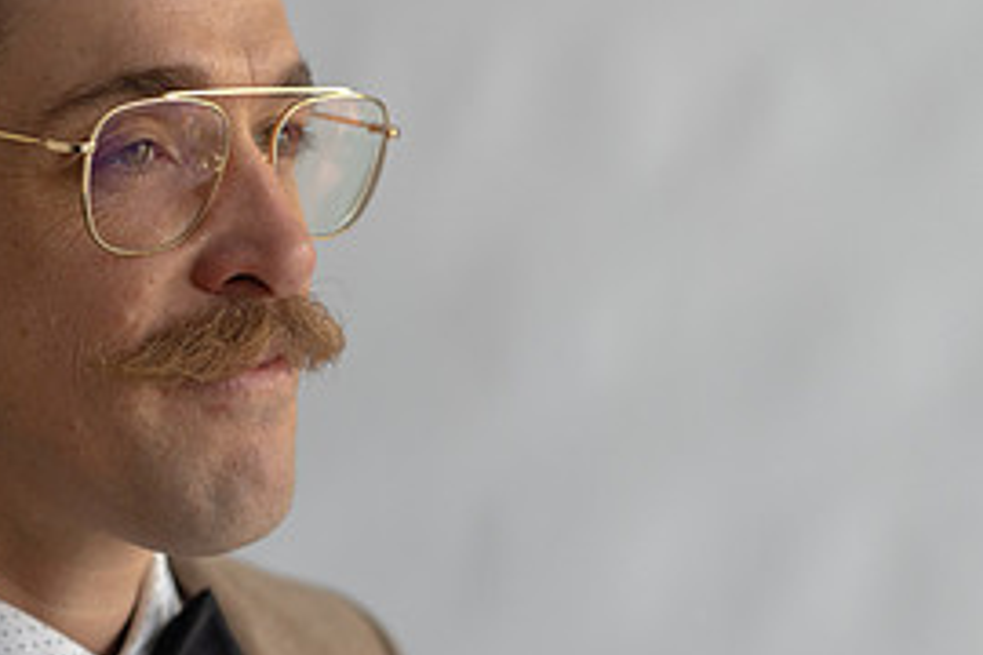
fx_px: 2348
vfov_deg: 15.9
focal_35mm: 86
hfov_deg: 23.1
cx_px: 131
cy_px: 402
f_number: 2.8
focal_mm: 40
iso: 1000
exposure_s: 1/500
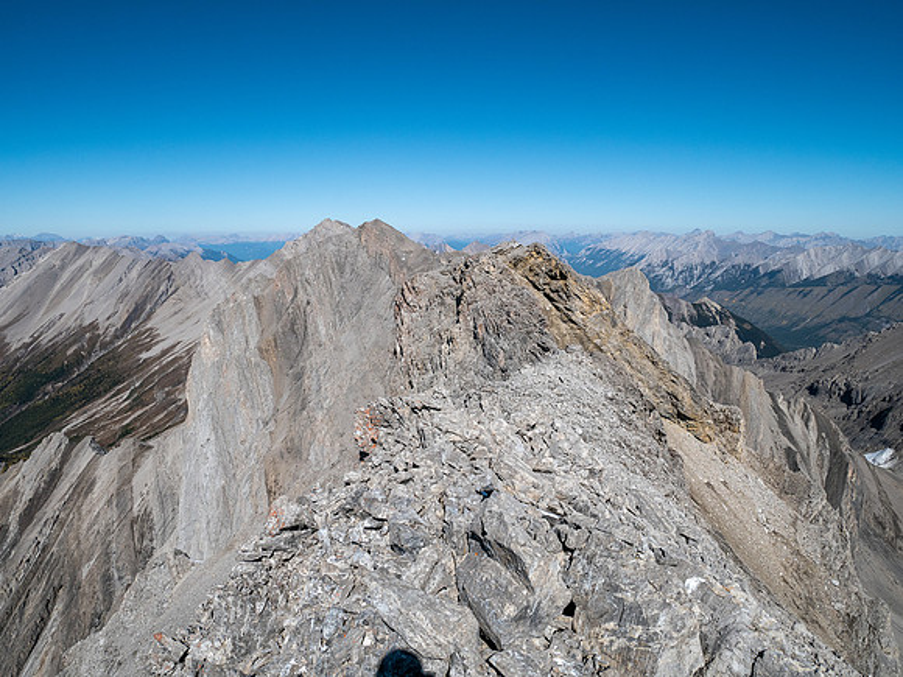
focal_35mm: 24
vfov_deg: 56.8
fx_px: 626
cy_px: 338
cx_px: 452
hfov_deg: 71.6
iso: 200
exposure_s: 1/1000
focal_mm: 12
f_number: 8
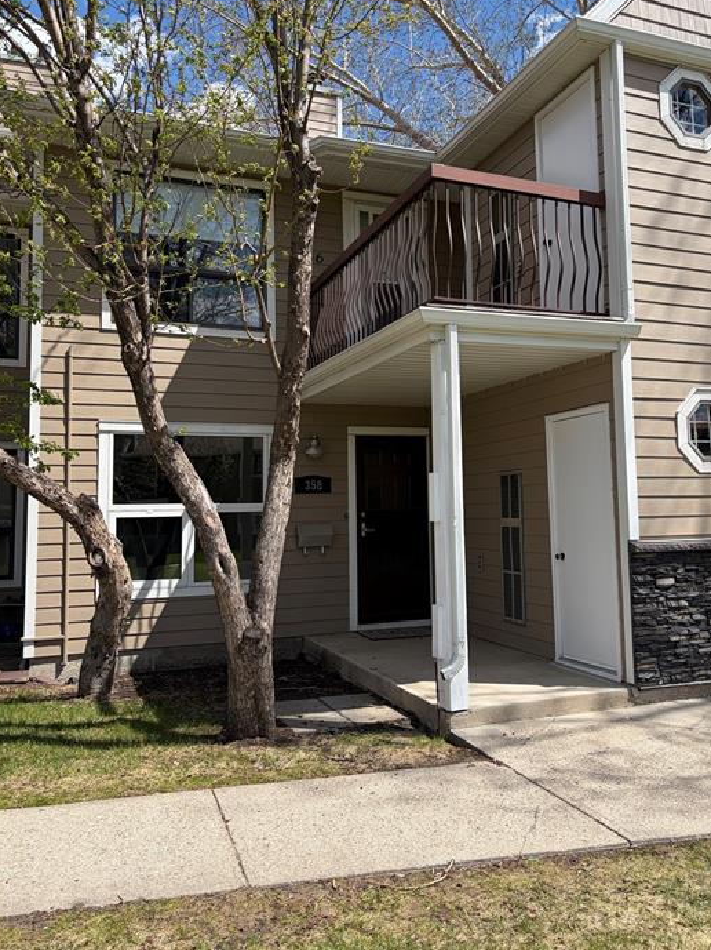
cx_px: 390
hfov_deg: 48.1
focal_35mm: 29
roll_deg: +1.5
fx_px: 795
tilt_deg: +5.7
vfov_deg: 61.6
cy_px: 443
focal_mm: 5.96
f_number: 1.6
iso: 50
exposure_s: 1/3623
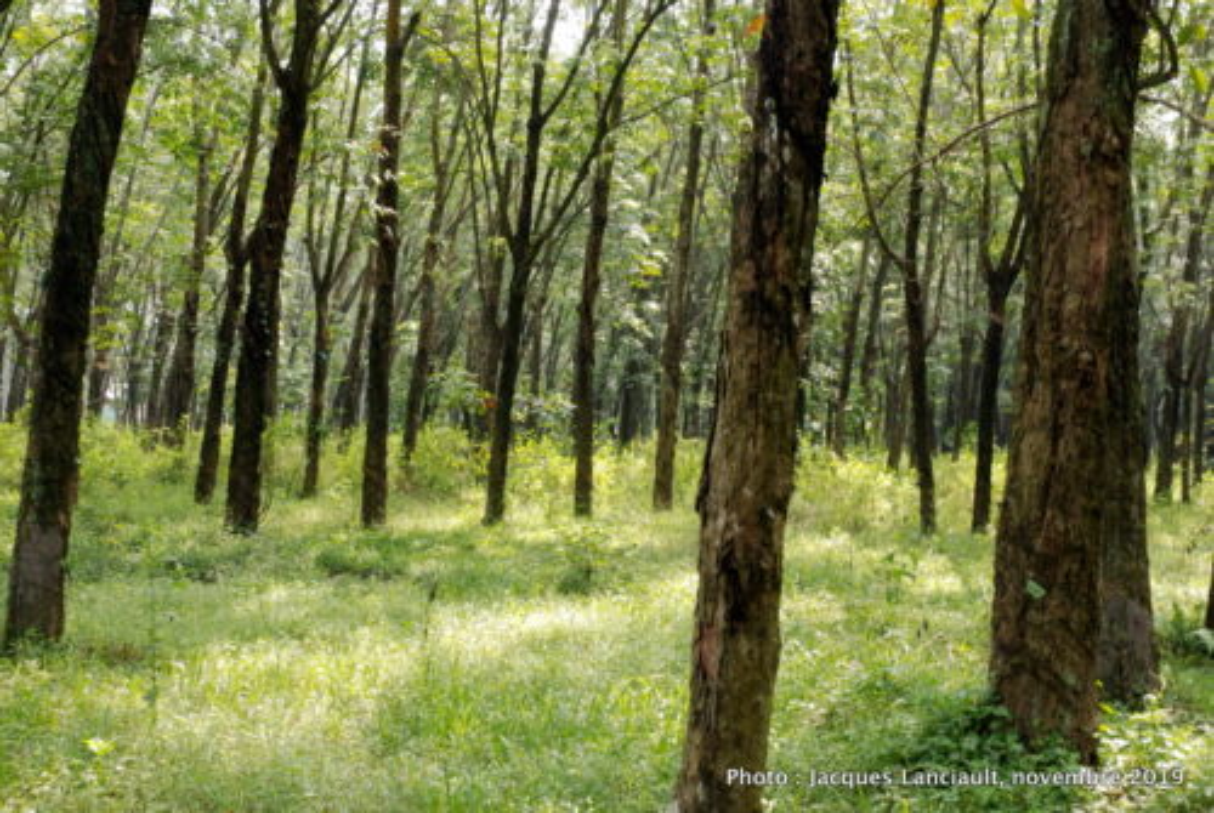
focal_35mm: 52
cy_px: 406
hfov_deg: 37.8
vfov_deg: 25.8
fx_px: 1773
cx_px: 607
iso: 100
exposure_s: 1/10
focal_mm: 35
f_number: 13
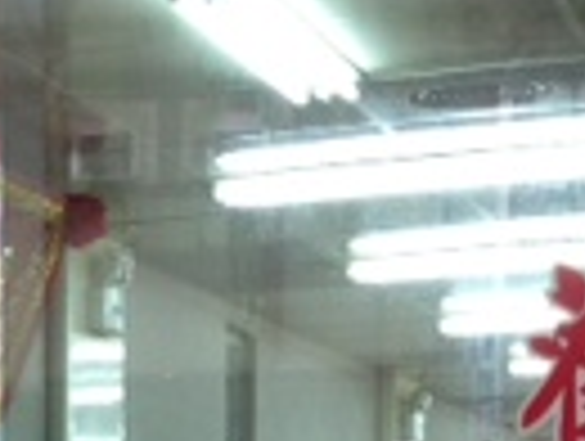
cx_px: -261
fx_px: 2912
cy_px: 886
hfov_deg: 11.1
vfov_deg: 8.2
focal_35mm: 172
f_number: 2.4
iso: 80
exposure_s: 1/40
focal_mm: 4.28
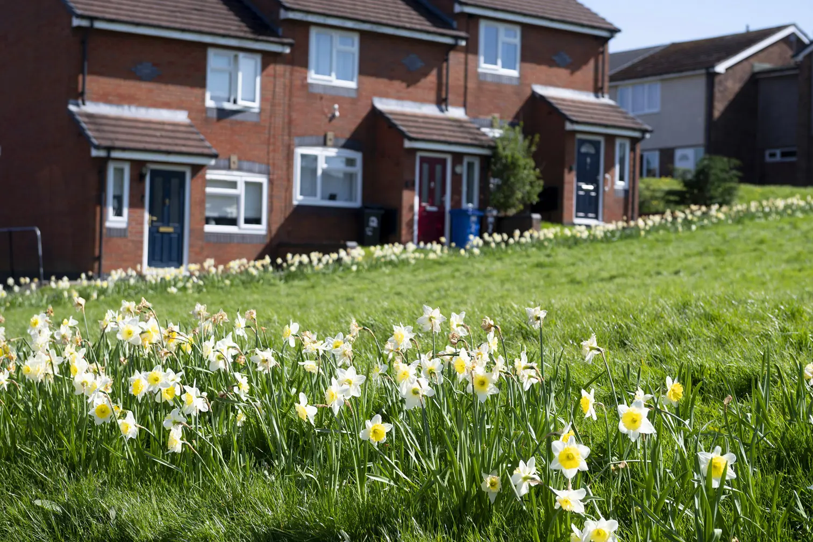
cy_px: 271
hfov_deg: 32.4
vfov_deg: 21.9
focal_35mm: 62
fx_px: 1400
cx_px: 406
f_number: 5.6
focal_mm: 62
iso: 200
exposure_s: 1/1000
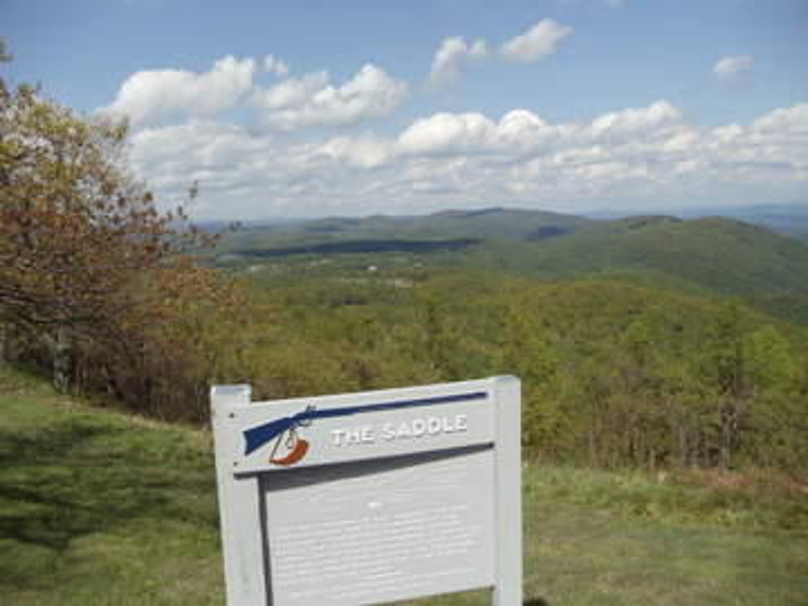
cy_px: 303
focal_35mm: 44
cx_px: 404
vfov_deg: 32.9
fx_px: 1027
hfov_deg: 42.9
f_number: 7.1
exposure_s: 1/400
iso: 100
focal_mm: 6
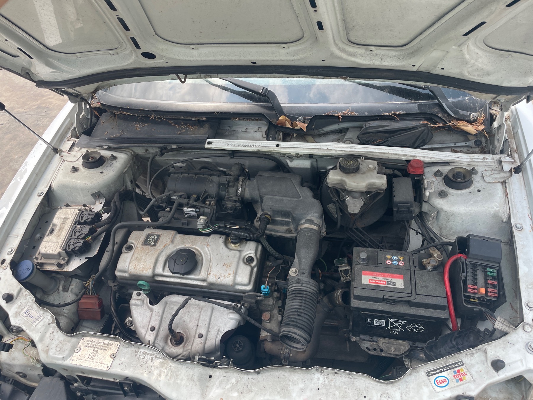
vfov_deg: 53.1
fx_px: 400
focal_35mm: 26
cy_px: 200
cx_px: 266
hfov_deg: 67.3
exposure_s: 1/812
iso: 32
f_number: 1.6
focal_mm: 4.2
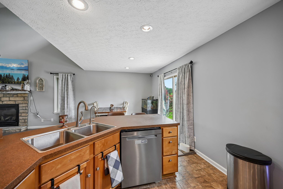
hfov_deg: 104.3
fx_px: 110
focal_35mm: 14
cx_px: 142
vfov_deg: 81.2
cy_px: 94
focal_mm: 14
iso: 400
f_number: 4
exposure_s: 1/45
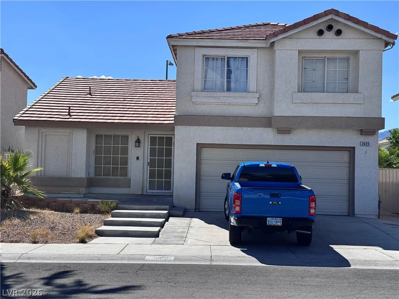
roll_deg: -1.7
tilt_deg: +1.3
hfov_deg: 39.7
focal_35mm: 48
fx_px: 553
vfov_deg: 30.3
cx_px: 200
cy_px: 150
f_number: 1.78
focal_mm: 6.76
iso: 64
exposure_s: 1/6410
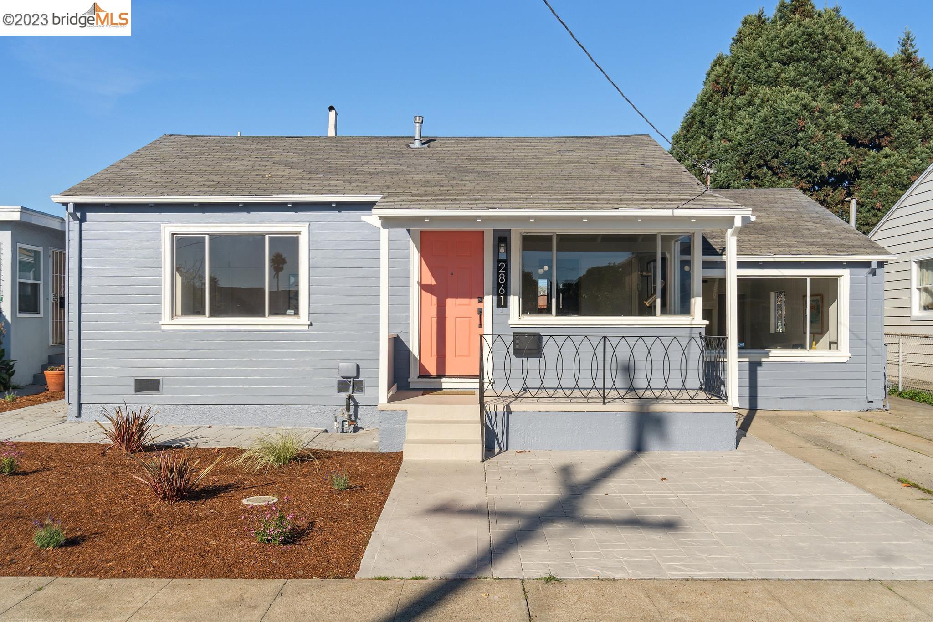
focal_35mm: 31
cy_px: 311
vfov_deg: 42.3
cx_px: 466
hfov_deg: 60.3
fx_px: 803
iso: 160
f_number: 9
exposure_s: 1/640
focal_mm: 31
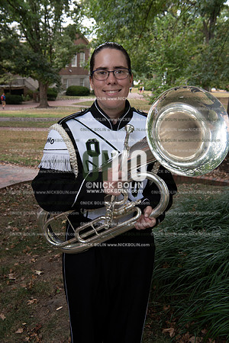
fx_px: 420
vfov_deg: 44.5
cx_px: 114
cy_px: 172
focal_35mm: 44
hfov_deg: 30.5
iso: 500
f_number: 8
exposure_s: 1/100
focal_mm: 44
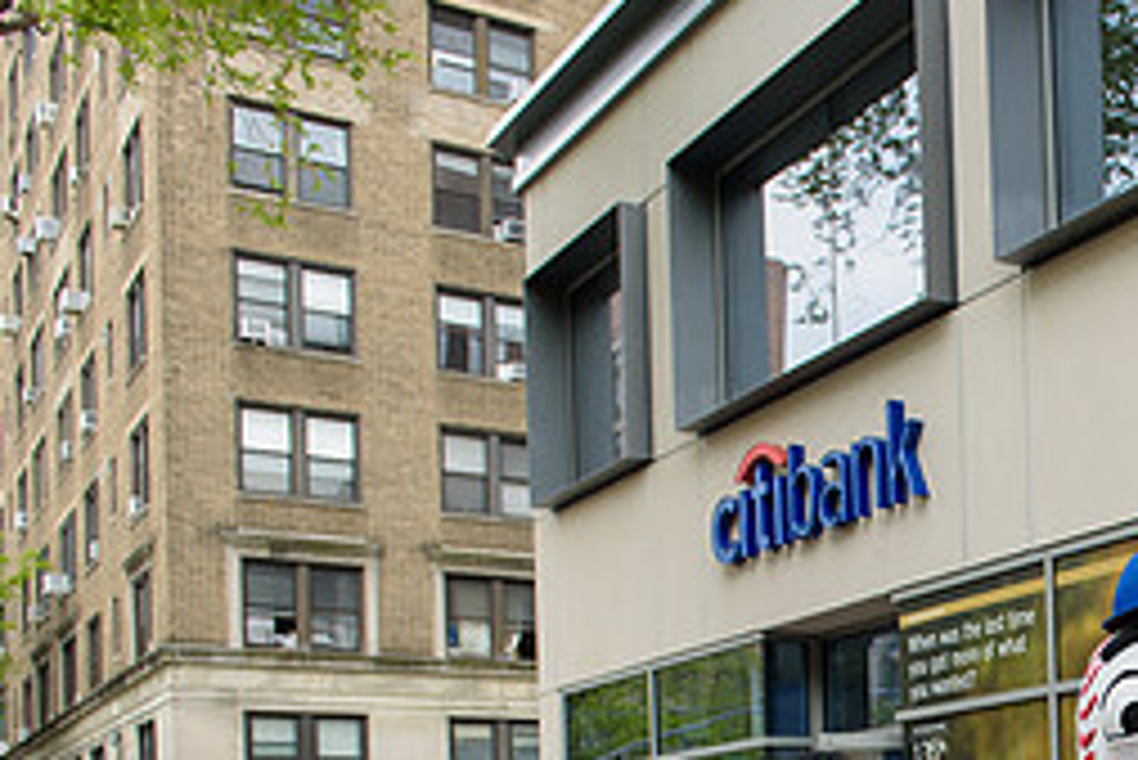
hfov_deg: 32.9
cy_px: 839
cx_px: 1169
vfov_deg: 23.2
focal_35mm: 55
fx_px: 1740
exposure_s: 1/250
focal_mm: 24
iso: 200
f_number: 4
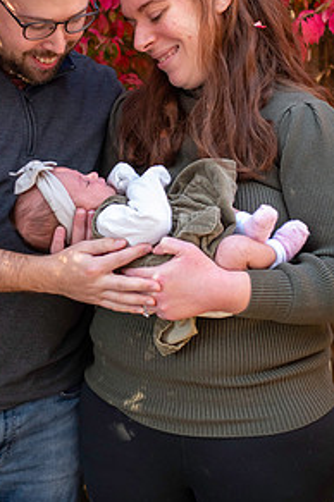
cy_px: 198
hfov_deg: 17.6
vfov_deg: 26.3
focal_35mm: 77
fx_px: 1074
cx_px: 108
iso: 3200
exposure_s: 1/3200
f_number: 2.5
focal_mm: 50
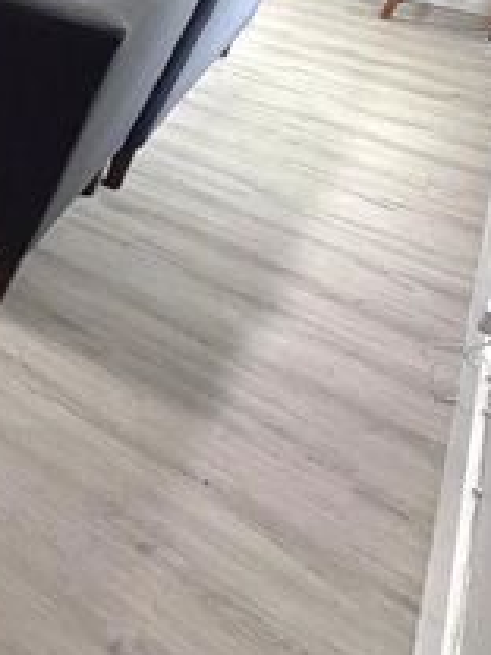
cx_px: -447
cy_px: -35
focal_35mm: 43
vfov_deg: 37.8
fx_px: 813
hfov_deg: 20.3
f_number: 2.2
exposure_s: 1/60
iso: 200
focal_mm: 2.22
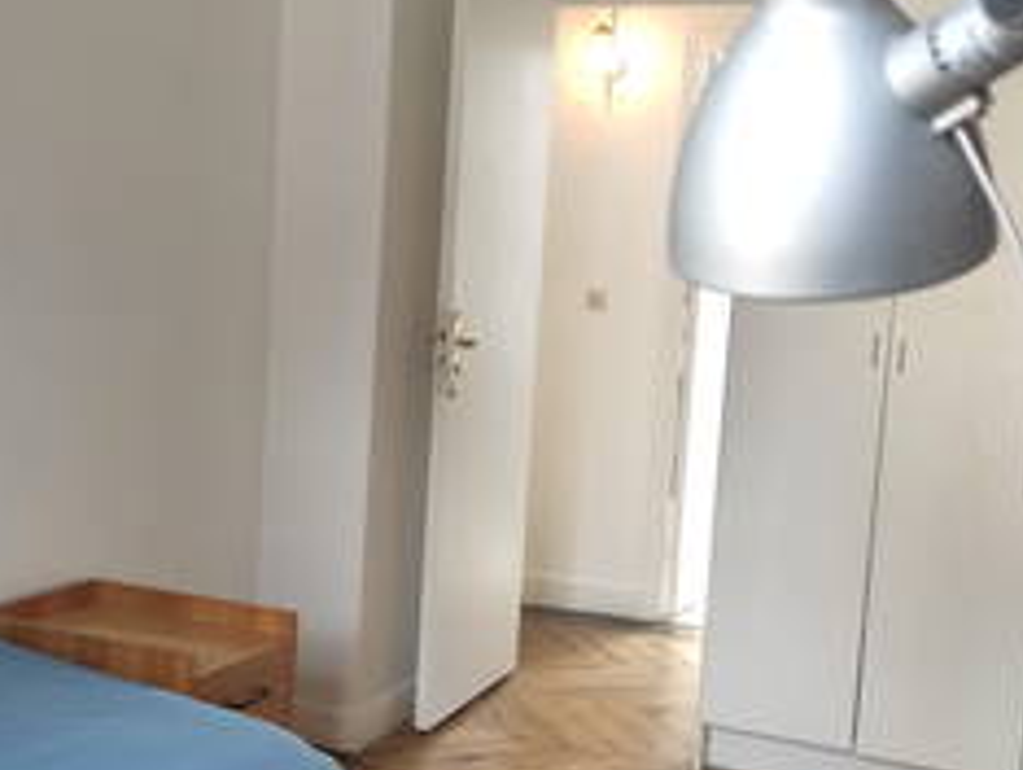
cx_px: 490
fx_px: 1183
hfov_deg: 46.7
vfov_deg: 36.0
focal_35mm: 40
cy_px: 416
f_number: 1.75
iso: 422
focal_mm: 4.77
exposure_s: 1/100
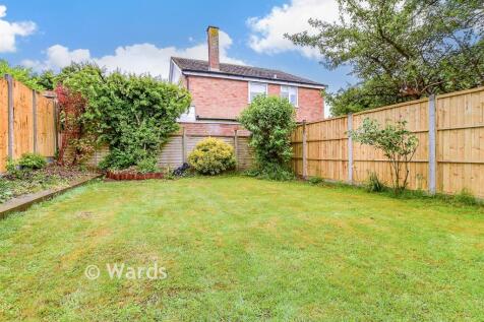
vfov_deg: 51.3
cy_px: 161
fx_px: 336
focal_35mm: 25
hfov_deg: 71.5
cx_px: 242
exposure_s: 1/80
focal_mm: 17
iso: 160
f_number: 8
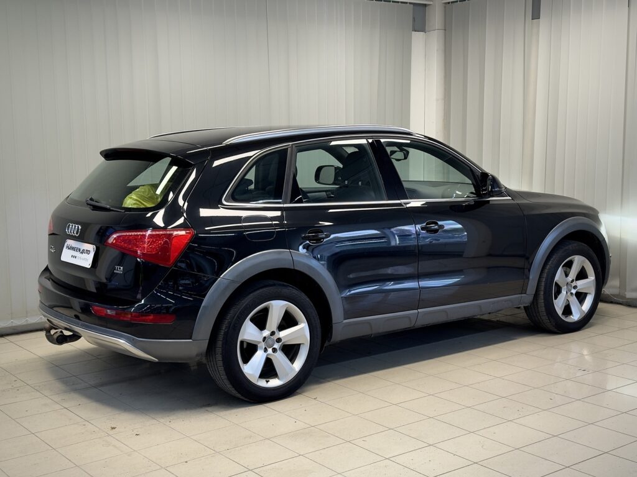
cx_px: 318
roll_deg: +0.7
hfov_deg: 39.7
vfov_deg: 30.3
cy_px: 238
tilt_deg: -6.7
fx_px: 883
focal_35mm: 48
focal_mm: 6.76
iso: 64
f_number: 1.78
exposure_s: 1/50
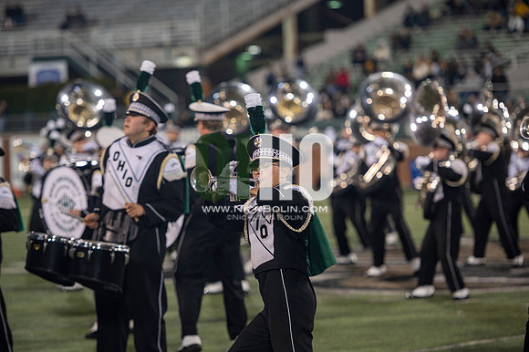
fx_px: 2350
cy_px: 176
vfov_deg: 8.6
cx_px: 264
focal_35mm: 160
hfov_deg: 12.8
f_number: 2.8
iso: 1000
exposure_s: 1/500
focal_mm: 160
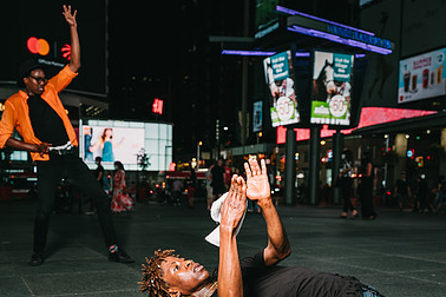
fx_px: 533
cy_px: 237
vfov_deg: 30.4
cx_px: 176
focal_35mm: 43
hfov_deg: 45.2
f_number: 4
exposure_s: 1/100
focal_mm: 32
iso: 400
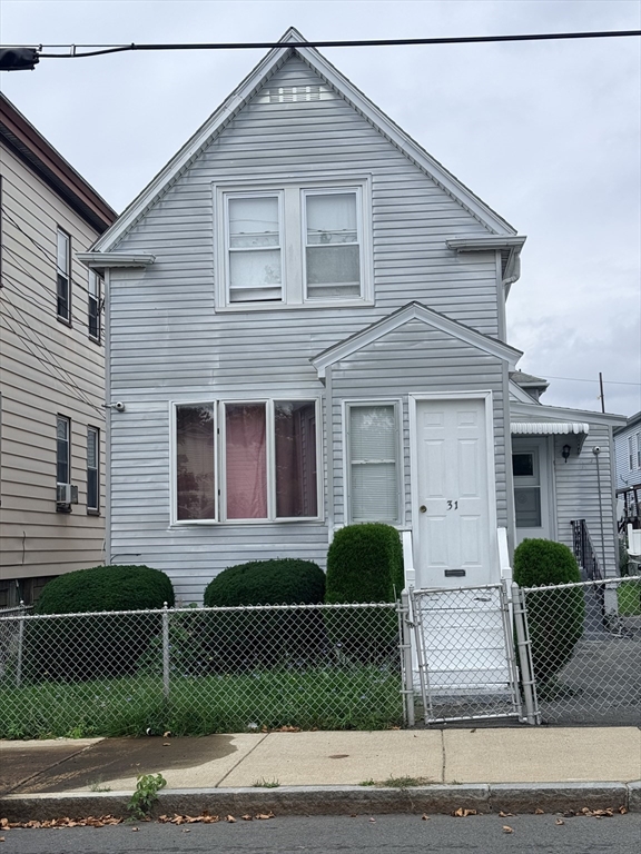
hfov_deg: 30.3
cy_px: 427
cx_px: 320
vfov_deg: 39.7
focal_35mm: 48
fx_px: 1185
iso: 64
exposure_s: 1/1543
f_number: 1.78
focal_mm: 6.76
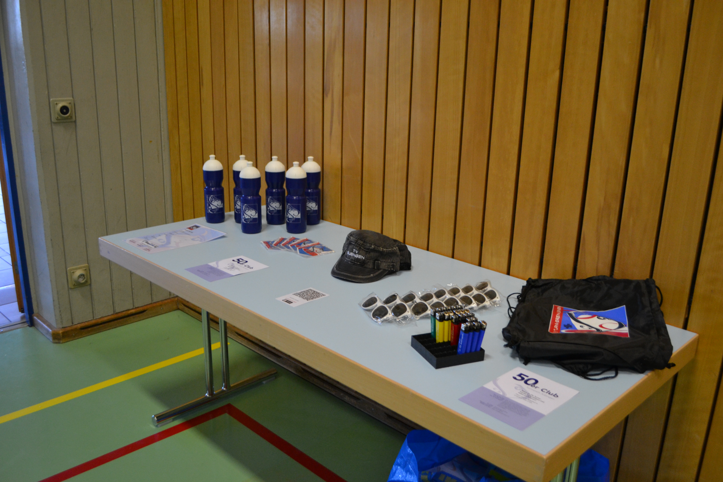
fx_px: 663
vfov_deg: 40.0
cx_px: 362
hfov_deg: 57.2
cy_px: 241
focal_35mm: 33
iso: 1000
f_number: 3.8
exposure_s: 1/60
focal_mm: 22
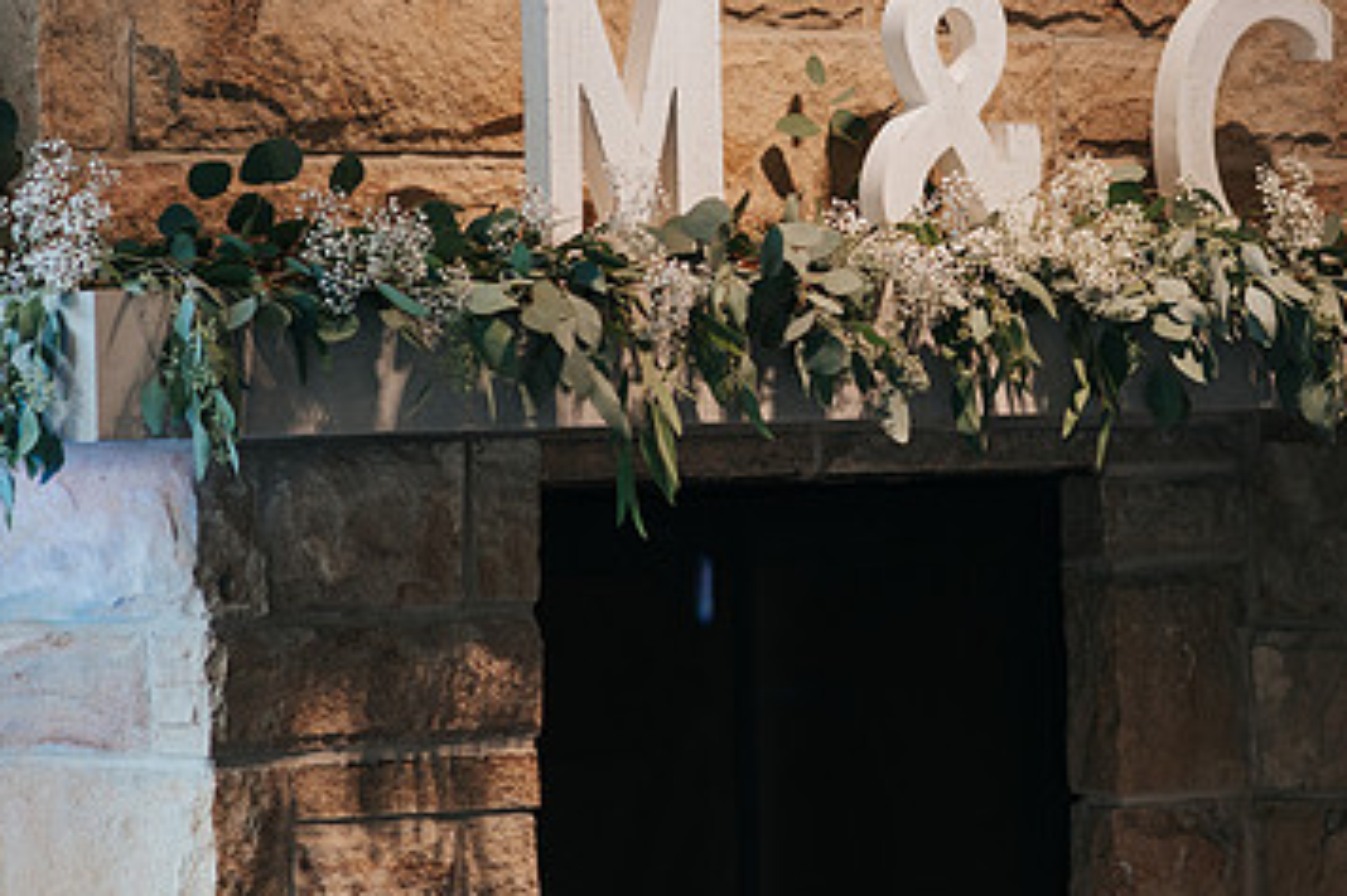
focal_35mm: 208
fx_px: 7779
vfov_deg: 6.6
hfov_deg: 9.9
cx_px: 893
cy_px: 210
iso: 400
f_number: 3.2
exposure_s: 1/200
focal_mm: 85
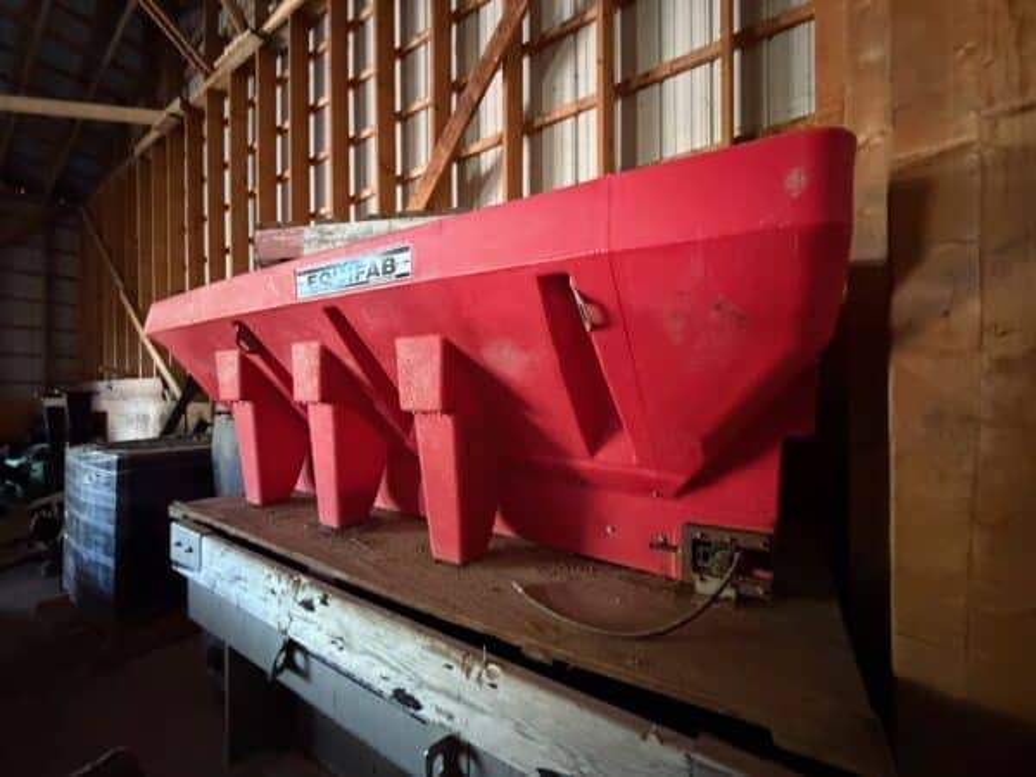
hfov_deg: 102.1
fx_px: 419
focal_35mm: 14
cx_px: 518
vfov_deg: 85.7
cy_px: 388
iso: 1600
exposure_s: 1/34
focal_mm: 2.22
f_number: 2.2
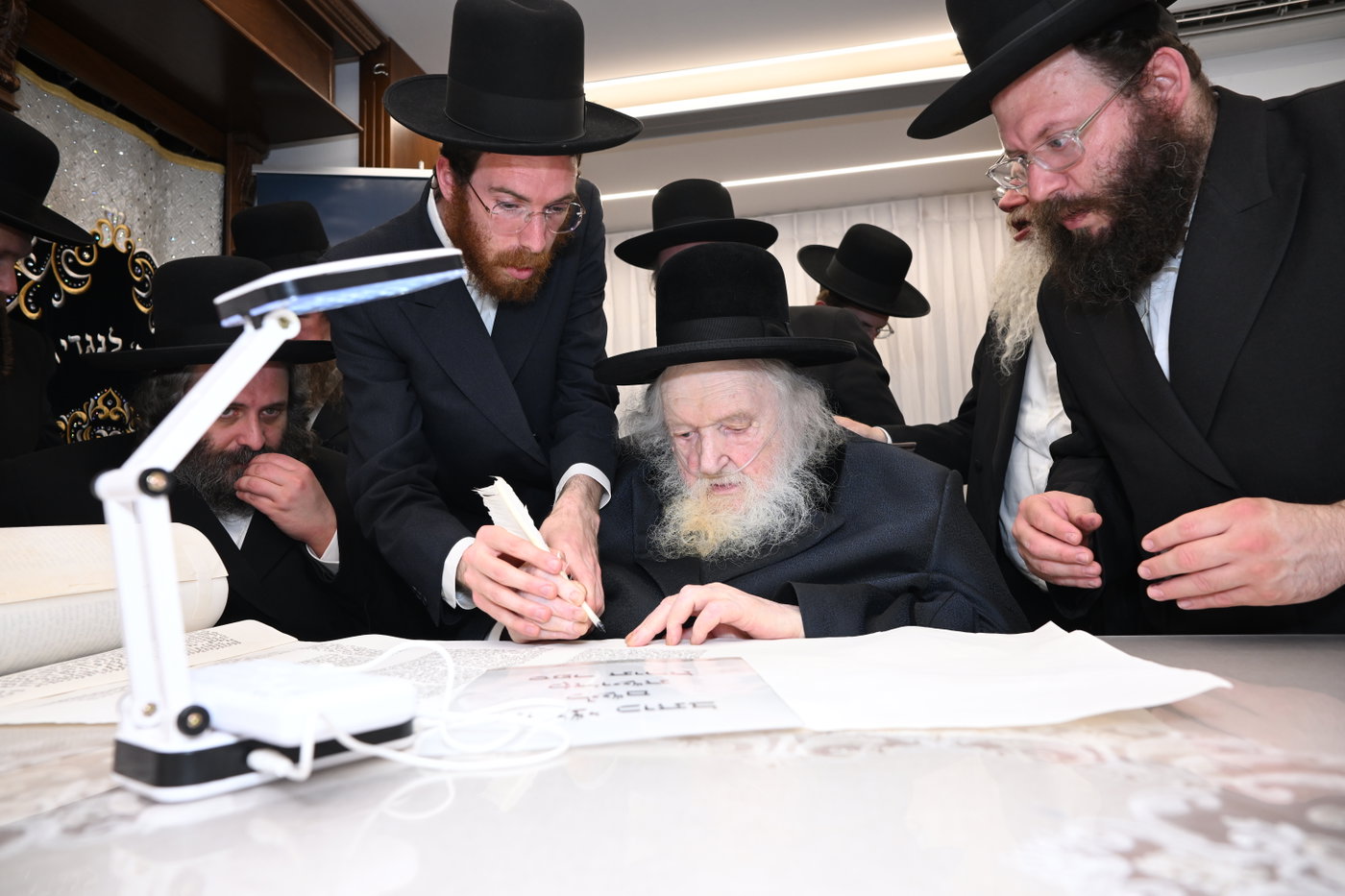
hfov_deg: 73.8
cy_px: 448
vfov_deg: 53.1
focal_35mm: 24
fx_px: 896
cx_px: 672
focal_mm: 24
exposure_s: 1/250
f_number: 5
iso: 800
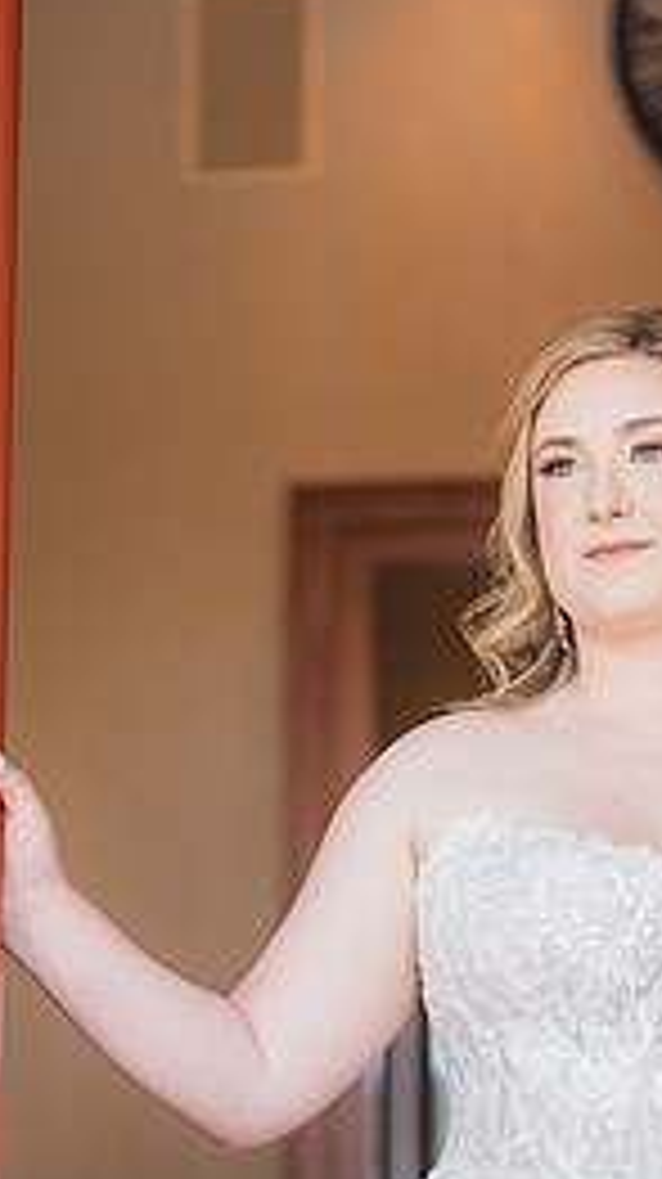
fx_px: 3627
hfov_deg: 10.4
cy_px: 452
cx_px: 333
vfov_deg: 18.5
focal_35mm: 116
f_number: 1.4
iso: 1250
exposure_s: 1/2500
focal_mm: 50
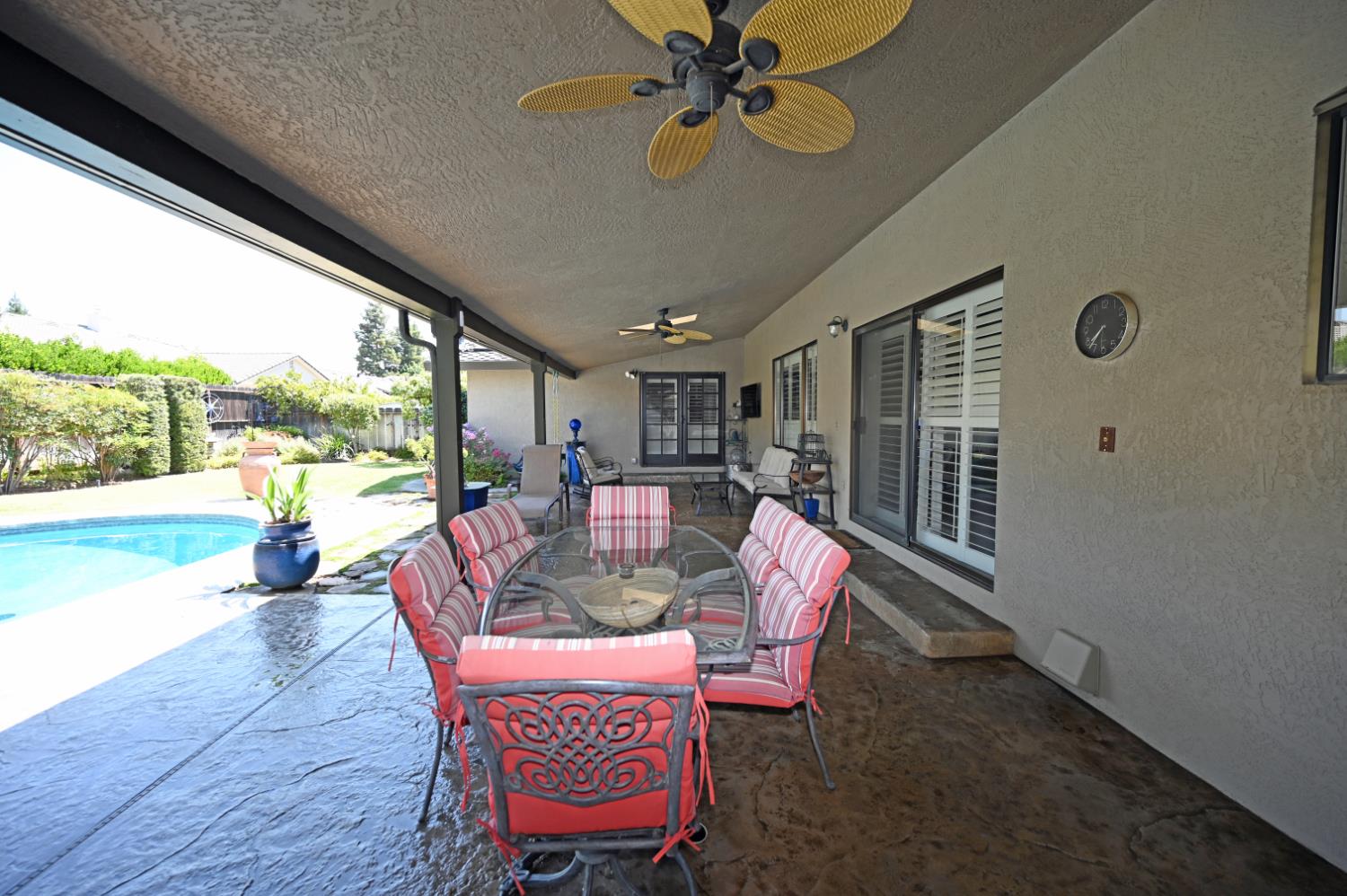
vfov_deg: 81.1
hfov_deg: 104.3
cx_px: 674
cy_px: 448
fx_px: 523
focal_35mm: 14
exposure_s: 1/80
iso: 100
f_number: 4.5
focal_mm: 14
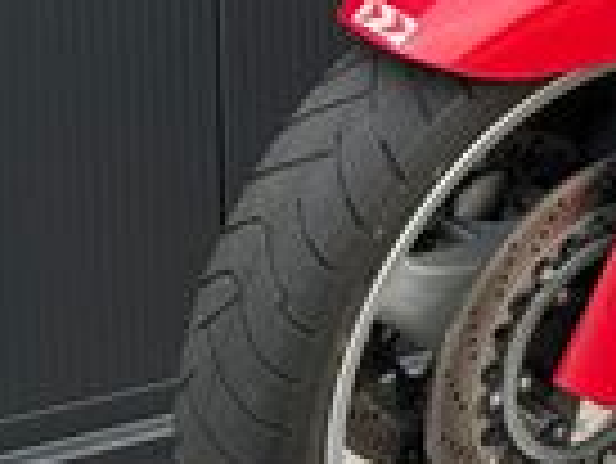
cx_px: 1192
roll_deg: +0.9
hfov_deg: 8.4
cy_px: -270
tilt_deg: -3.5
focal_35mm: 224
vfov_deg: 6.5
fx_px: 3990
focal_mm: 6.76
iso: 64
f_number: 1.78
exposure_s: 1/778
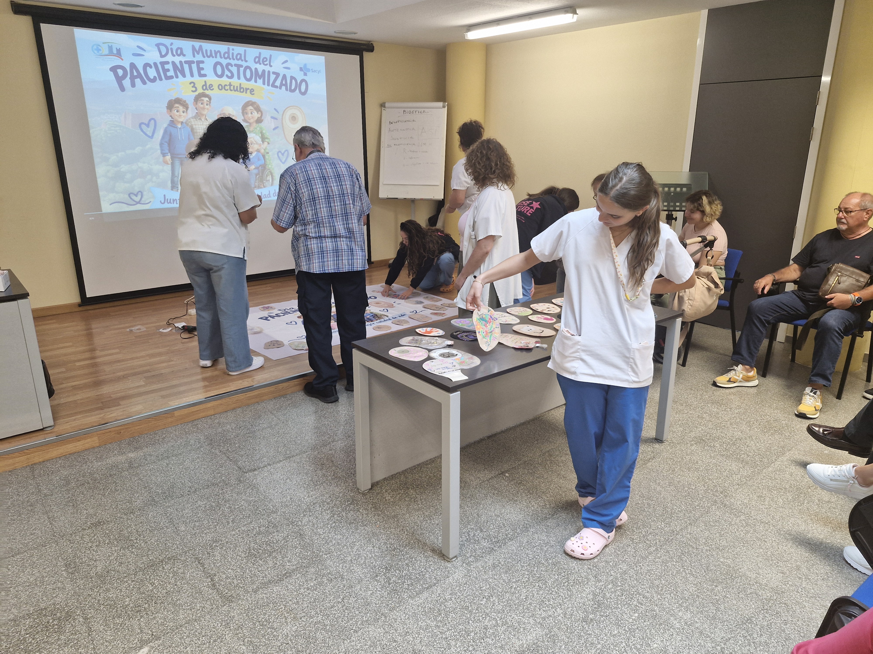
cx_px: 436
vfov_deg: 58.9
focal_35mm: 23
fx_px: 580
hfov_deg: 73.9
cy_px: 327
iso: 200
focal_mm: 5.54
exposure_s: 1/100
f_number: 1.8
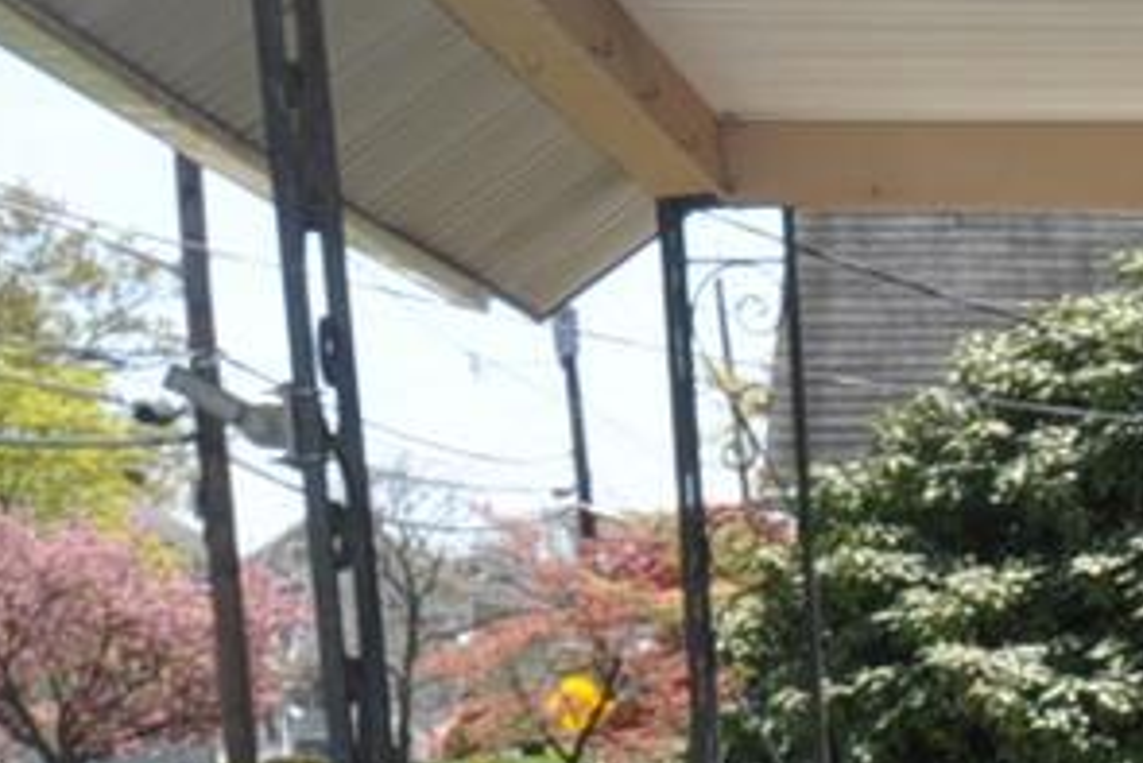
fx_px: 3303
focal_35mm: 104
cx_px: 1771
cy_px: 1441
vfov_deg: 12.0
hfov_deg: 17.4
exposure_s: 1/200
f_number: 9
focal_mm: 10
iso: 200
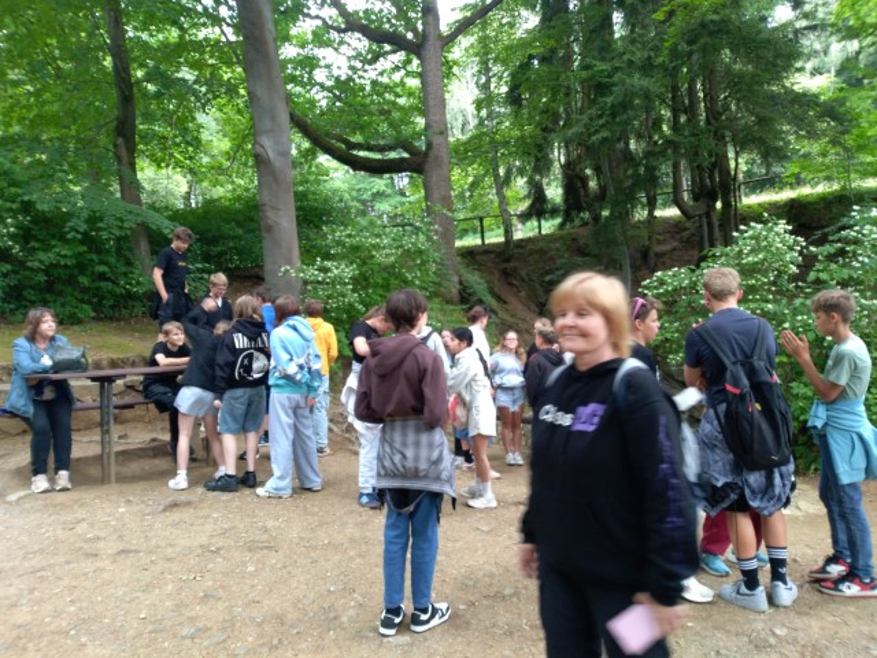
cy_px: 329
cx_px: 438
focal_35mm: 26
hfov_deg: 67.3
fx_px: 659
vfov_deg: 53.1
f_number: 2
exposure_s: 1/30
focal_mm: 3.54
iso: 192
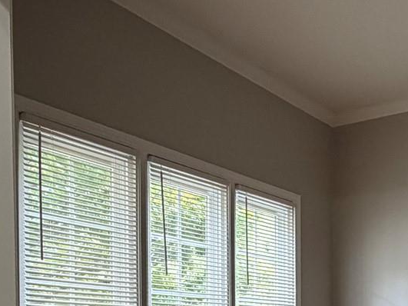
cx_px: 327
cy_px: 356
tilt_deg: -1.4
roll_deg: +0.9
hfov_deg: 34.4
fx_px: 636
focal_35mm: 54
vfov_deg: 24.7
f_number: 2.2
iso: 250
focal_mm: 2.22
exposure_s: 1/60
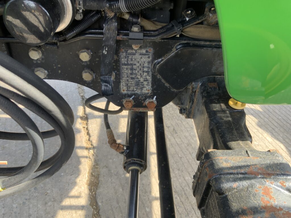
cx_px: 146
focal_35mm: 29
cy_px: 109
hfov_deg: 61.7
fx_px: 244
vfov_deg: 48.2
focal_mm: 3
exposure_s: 1/122
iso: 25
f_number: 1.8
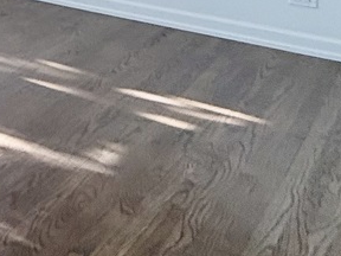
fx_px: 690
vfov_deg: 17.3
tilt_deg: +1.7
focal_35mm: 70
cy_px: -201
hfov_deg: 18.0
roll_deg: -0.1
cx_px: -354
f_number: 2.2
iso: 64
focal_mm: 2.22
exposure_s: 1/186
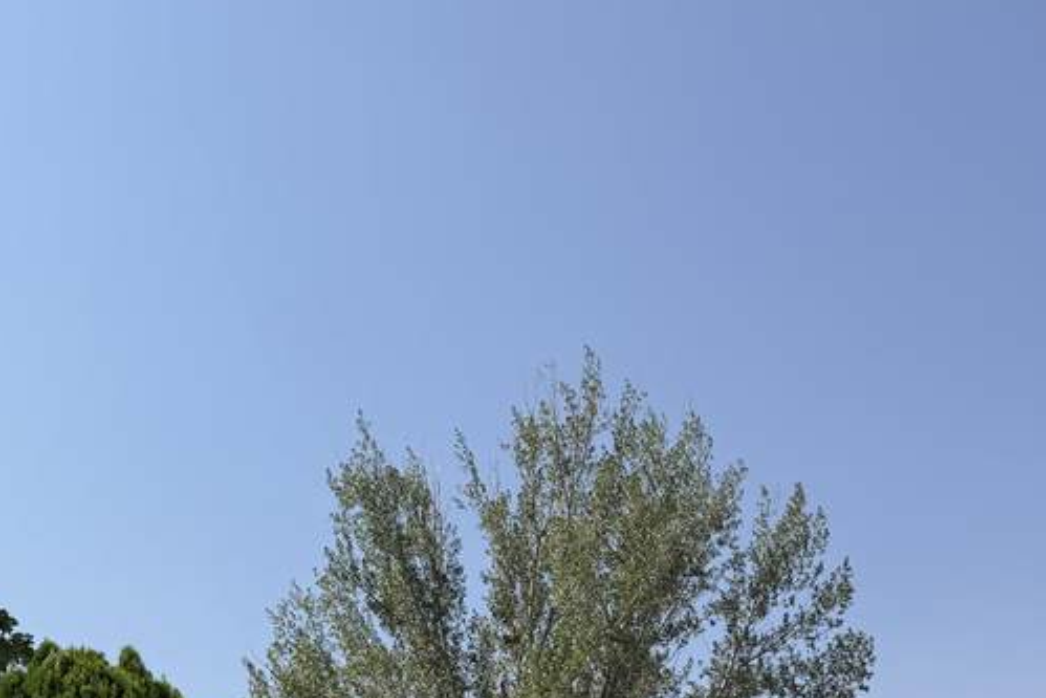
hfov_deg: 40.9
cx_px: 413
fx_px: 1395
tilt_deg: +6.4
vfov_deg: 24.4
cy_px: 918
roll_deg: -0.3
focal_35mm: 48
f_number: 1.78
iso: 80
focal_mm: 6.76
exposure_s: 1/5714
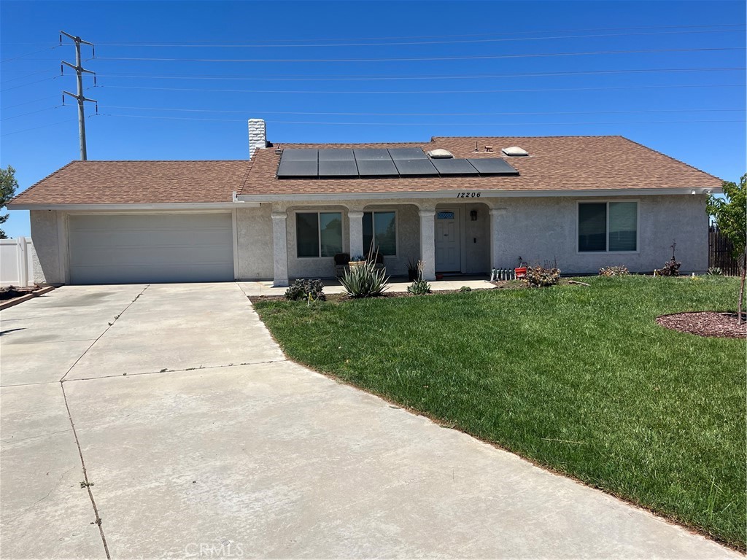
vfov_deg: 53.1
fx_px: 561
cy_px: 280
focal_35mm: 26
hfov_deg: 67.3
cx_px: 374
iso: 50
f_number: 1.6
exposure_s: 1/5319
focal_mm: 5.1
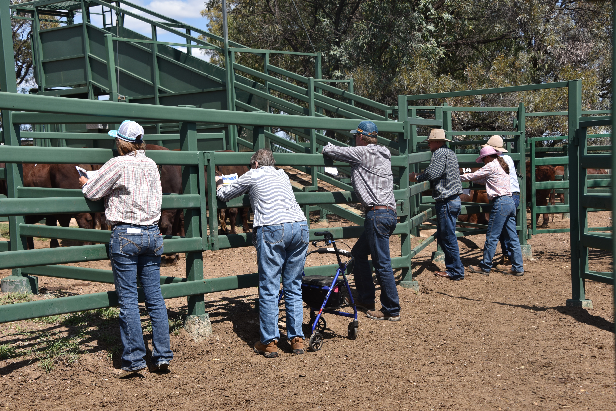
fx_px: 1061
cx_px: 308
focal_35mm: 62
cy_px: 206
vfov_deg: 21.9
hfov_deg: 32.4
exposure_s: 1/800
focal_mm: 62
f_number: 7.1
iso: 200
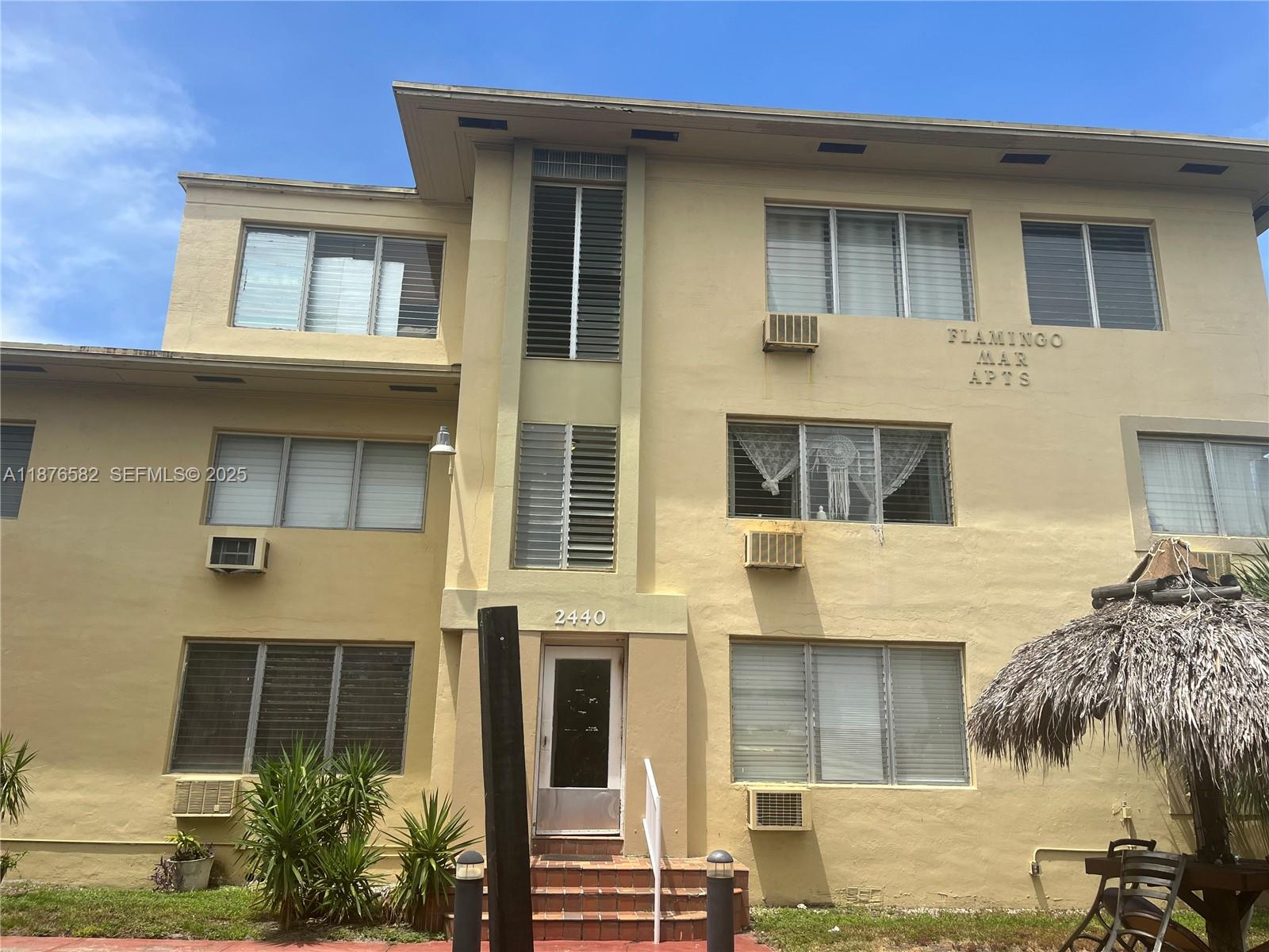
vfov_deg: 53.1
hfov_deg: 67.3
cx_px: 634
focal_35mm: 26
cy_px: 476
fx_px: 953
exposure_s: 1/3413
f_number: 1.6
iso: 50
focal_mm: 5.1
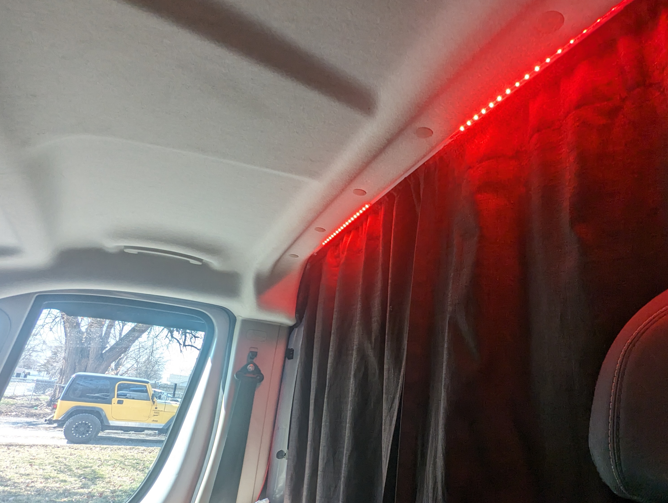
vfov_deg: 60.2
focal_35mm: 22
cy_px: 323
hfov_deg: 74.4
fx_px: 425
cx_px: 433
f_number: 2.2
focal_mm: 2.35
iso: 78
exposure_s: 1/72.5
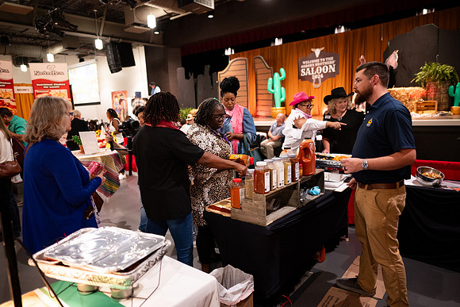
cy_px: 154
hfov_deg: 73.7
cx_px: 230
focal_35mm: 24
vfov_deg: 53.2
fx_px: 307
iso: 1250
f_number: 1.8
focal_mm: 24
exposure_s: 1/200
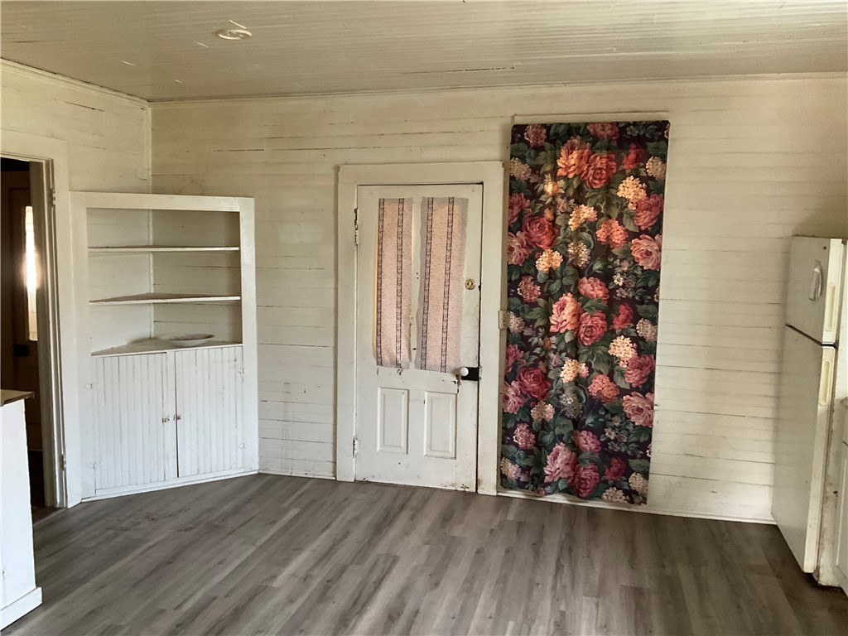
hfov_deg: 61.7
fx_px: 710
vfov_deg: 48.2
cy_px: 318
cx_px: 424
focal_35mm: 29
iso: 320
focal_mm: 3
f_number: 1.8
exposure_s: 1/40
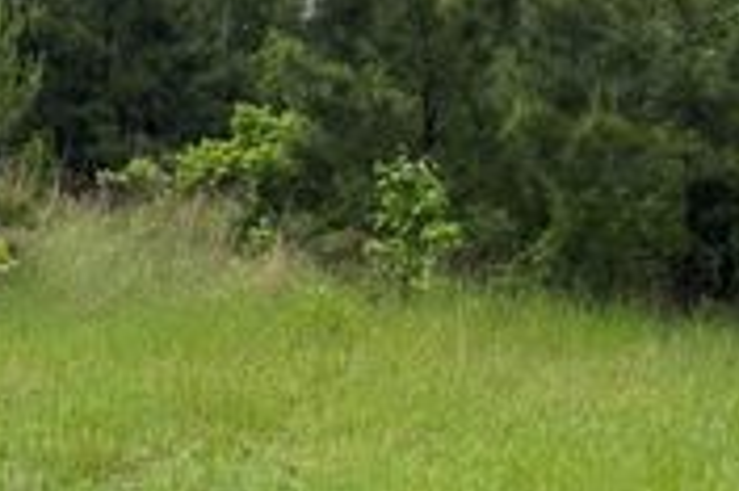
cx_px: 453
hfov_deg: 28.4
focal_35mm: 71
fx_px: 1456
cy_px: 73
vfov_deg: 18.9
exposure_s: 1/2833
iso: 80
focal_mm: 6.76
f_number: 1.78
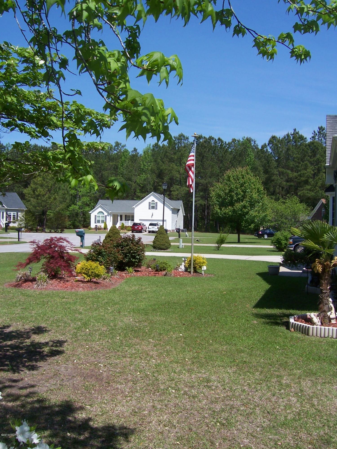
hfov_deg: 39.7
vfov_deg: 51.4
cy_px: 224
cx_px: 168
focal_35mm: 36
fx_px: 467
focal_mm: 6
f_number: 4.8
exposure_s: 1/500
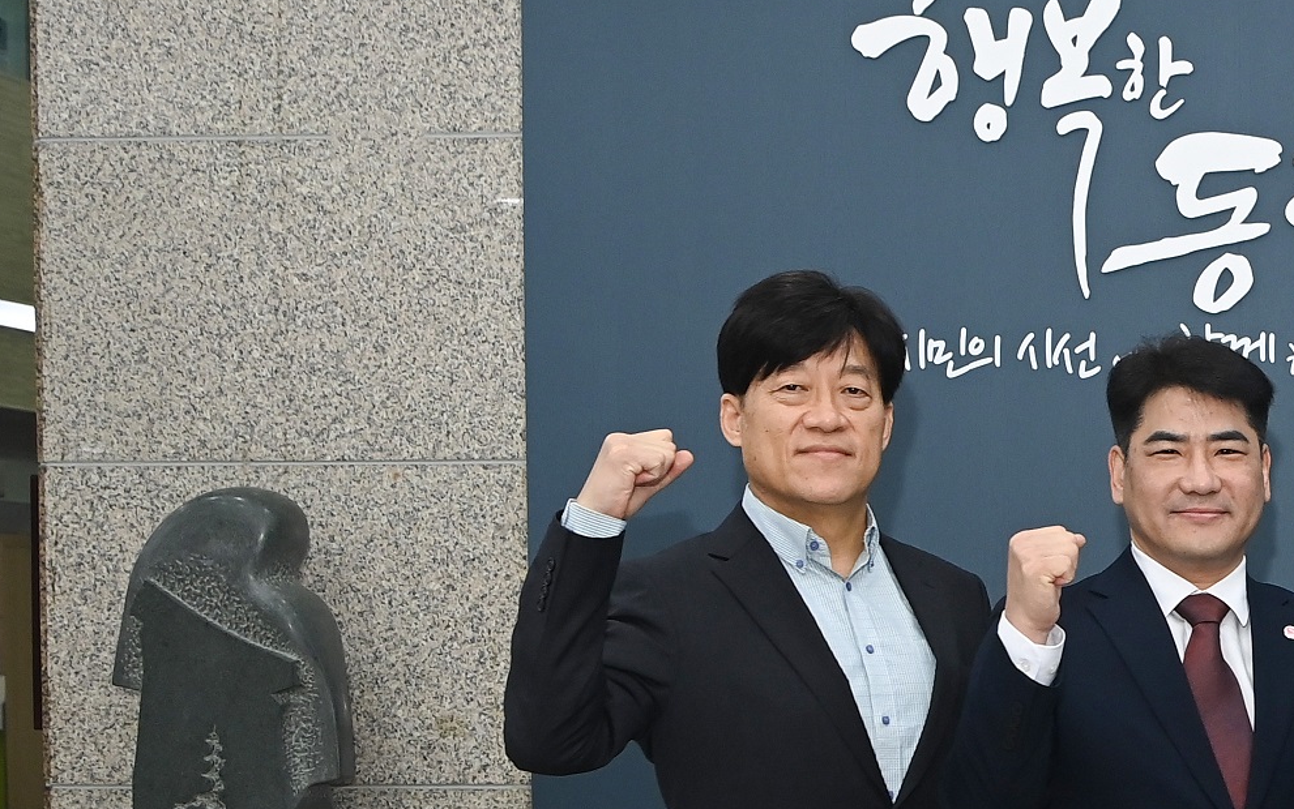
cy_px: 779
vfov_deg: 15.5
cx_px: 1772
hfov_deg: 21.9
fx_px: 2928
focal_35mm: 83
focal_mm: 29
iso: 1250
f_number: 5.6
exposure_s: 1/160
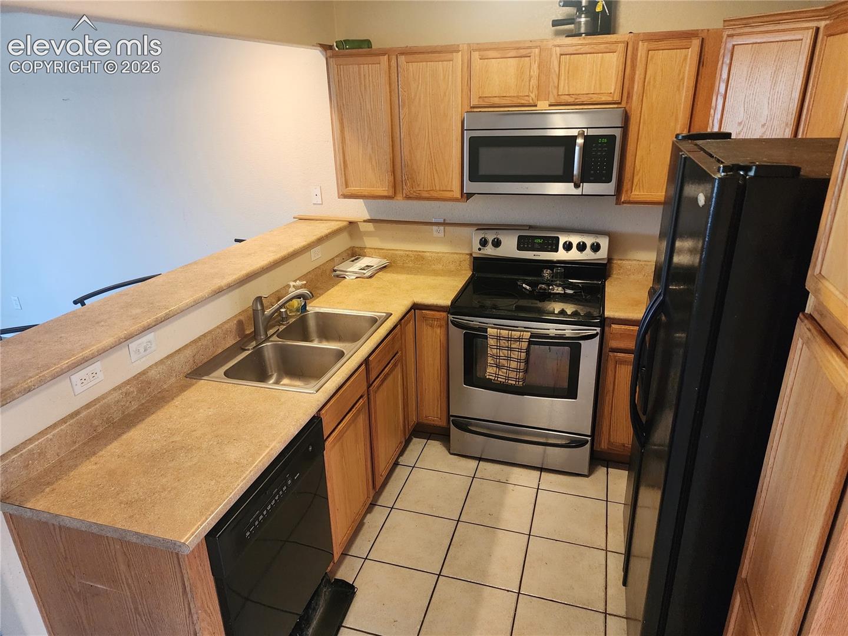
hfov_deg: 73.9
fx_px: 563
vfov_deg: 58.9
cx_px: 424
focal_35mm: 23
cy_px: 318
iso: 800
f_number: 1.8
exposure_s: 1/120
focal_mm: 6.4
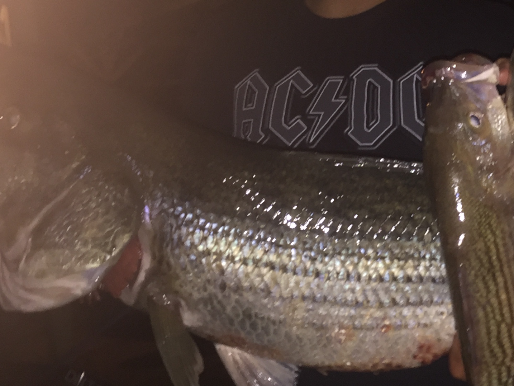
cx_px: 503
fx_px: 980
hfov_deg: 27.8
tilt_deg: -1.1
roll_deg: +3.6
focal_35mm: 66
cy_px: 164
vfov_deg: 22.2
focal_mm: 4.15
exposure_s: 1/16
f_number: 2.2
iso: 80
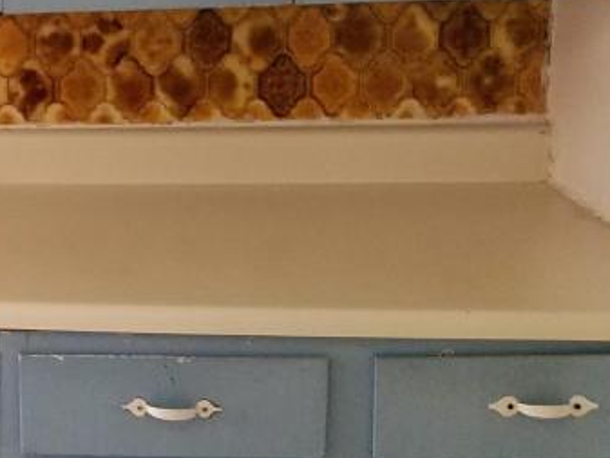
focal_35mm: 79
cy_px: 76
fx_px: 1393
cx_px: -268
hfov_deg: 21.3
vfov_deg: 18.5
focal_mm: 4.2
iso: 320
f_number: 1.7
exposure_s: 1/10
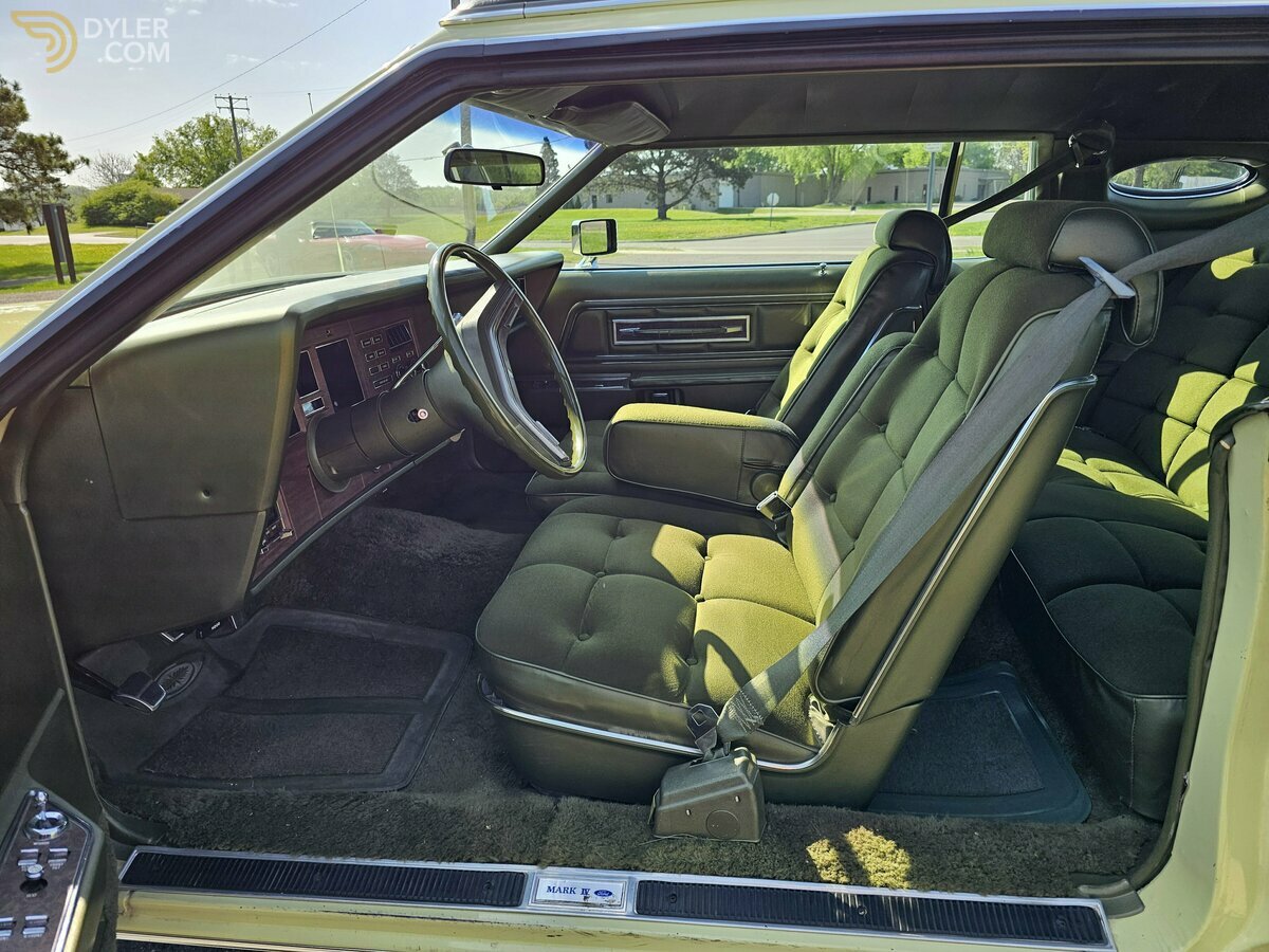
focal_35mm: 23
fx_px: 843
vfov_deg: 58.9
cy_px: 476
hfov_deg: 73.9
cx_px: 634
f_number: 1.7
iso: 20
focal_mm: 6.3
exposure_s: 1/403
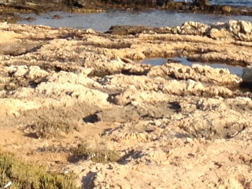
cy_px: -172
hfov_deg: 8.5
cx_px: 85
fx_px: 1703
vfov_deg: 6.2
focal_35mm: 234
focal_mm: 4.28
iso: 50
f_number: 2.4
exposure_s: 1/1381
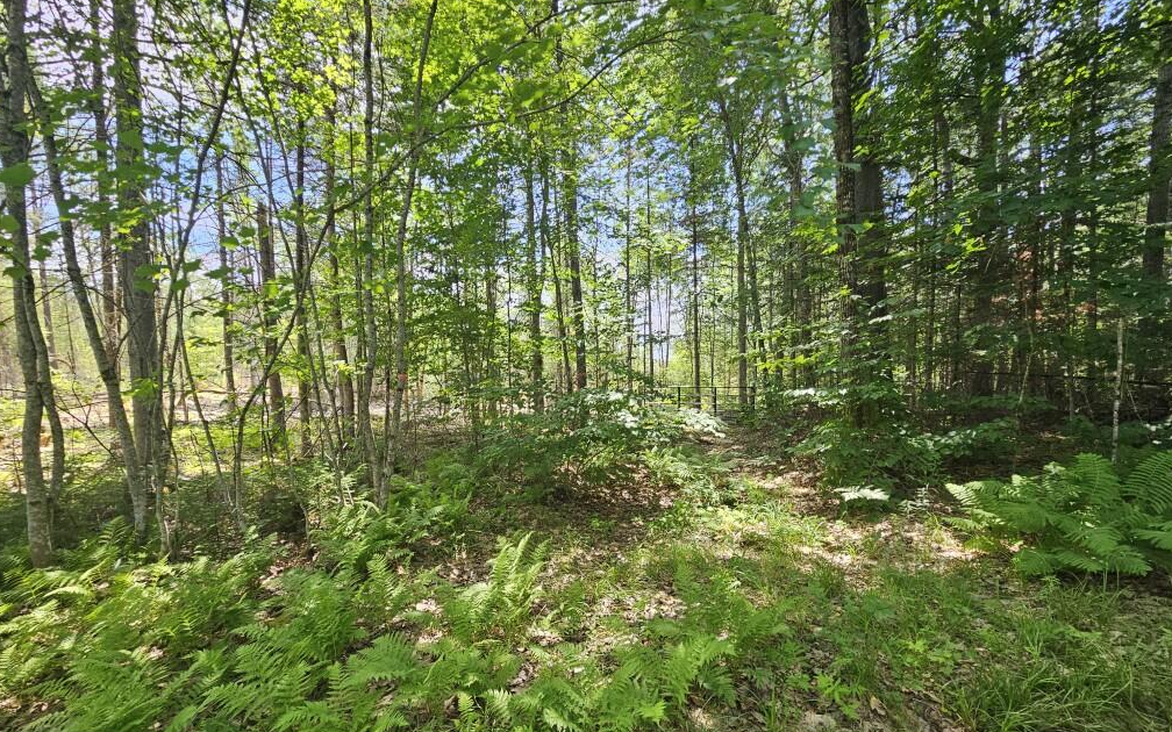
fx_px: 447
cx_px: 580
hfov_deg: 105.3
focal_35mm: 14
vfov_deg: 78.0
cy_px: 429
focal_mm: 2.2
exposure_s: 1/218
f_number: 2.2
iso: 50
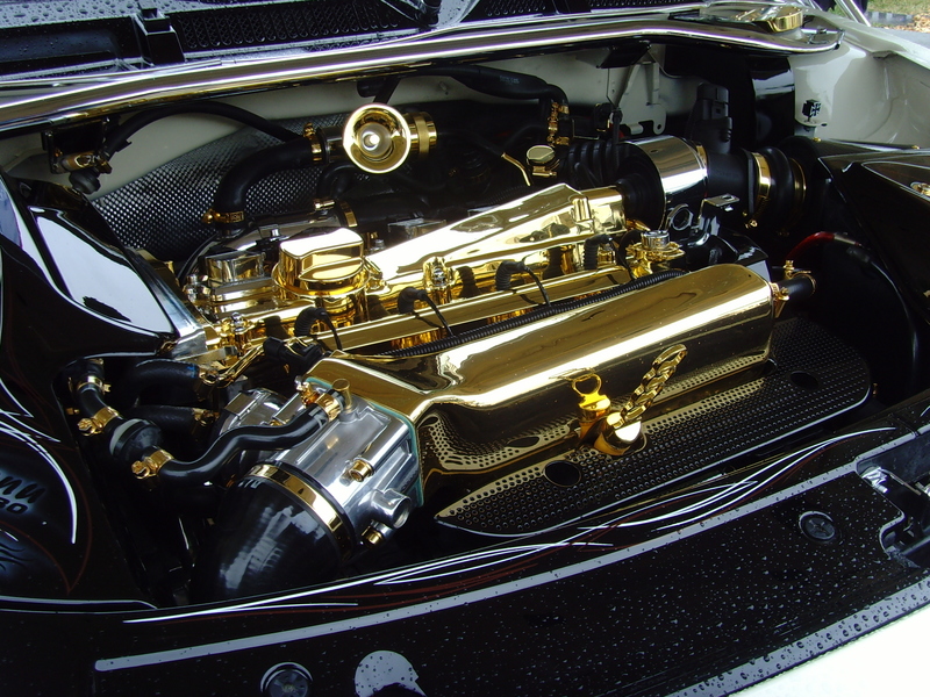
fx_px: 1048
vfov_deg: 36.8
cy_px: 348
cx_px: 465
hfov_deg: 47.9
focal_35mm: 39
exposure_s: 1/90
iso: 80
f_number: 3.5
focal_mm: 6.6
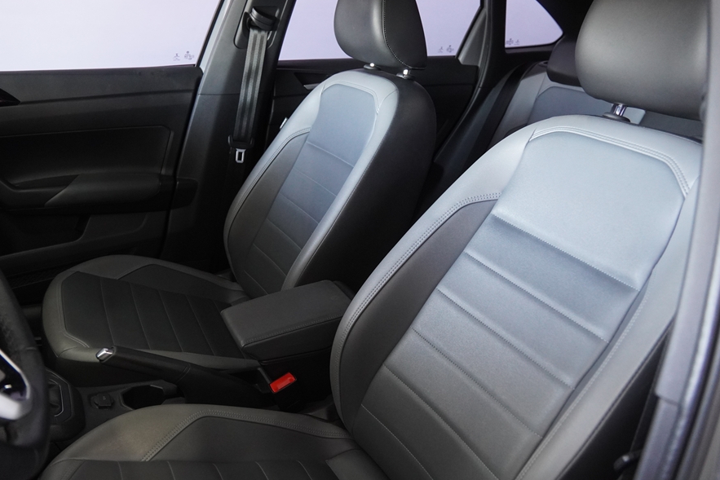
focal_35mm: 30
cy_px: 214
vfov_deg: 44.1
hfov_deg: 62.6
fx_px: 592
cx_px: 334
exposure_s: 1/160
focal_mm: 17
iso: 1600
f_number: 2.8
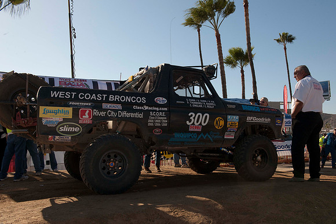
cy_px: 112
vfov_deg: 41.1
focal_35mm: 32
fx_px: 299
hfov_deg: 58.7
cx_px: 168
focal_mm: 32
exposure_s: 1/640
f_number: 13
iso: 400
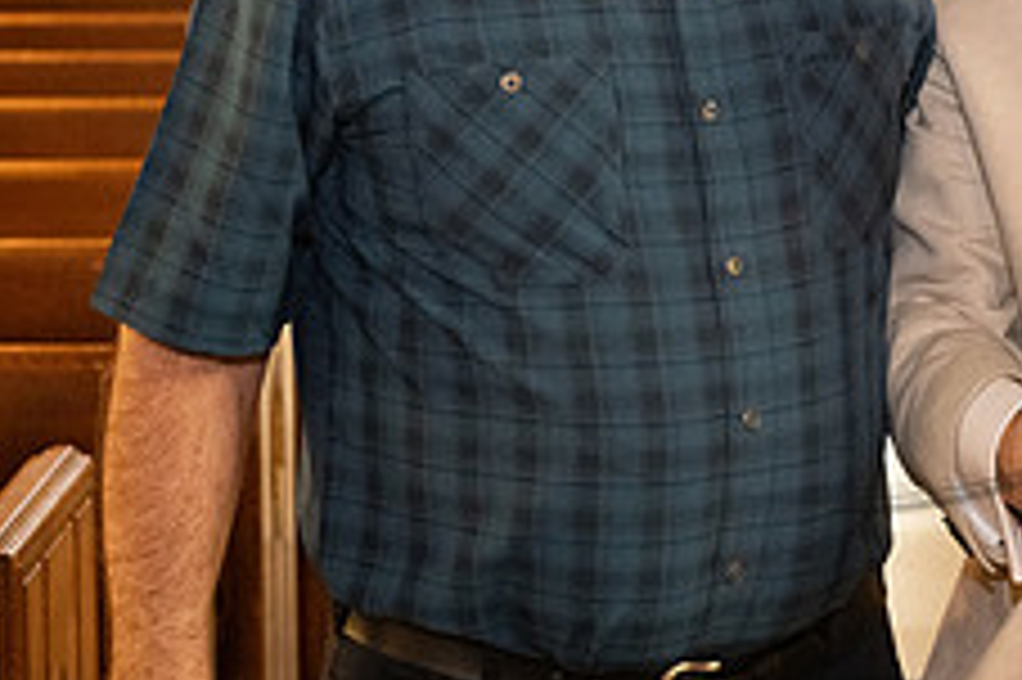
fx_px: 3631
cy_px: -61
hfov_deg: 15.9
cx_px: 828
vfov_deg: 10.6
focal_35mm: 128
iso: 8000
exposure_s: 1/60
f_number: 4
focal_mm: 50
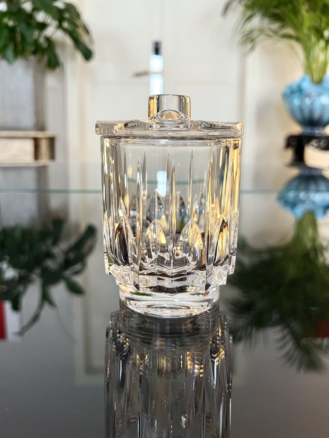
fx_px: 329
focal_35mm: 26
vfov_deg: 67.3
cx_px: 164
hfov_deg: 53.1
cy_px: 219
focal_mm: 5.7
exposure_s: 1/50
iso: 320
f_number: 1.5
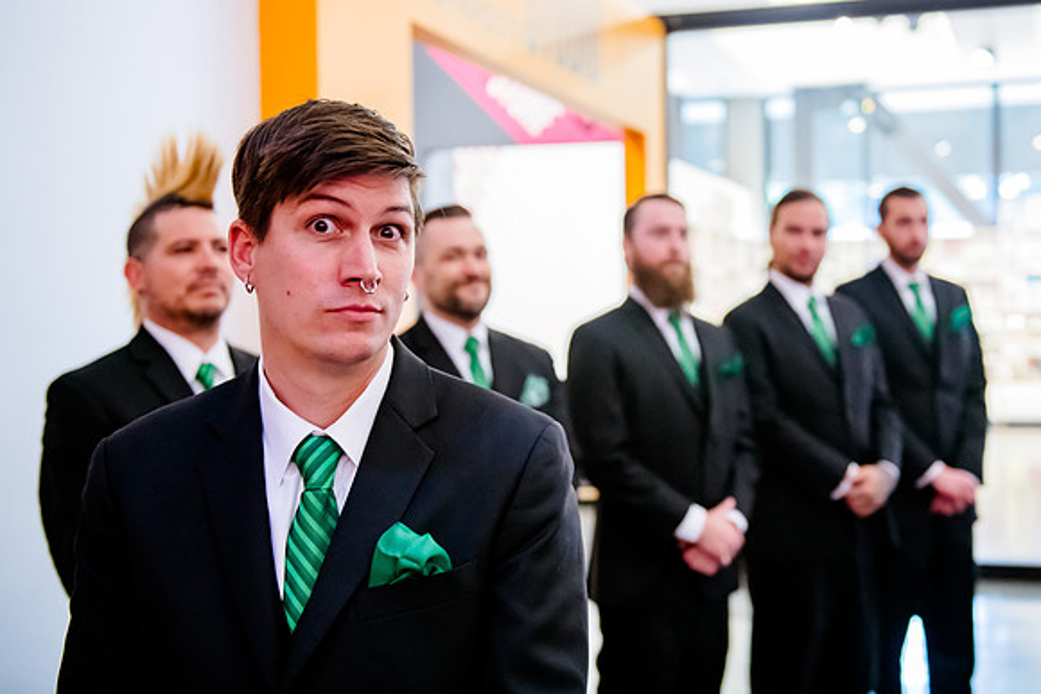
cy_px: 300
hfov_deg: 40.7
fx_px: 1399
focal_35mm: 48
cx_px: 613
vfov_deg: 27.9
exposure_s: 1/125
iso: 4000
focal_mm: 40
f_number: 2.8
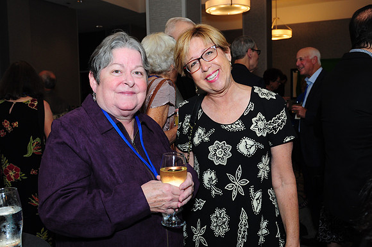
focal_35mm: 36
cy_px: 124
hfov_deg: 53.2
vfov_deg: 36.8
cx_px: 186
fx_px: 371
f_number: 5
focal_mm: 24
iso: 500
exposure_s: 1/60
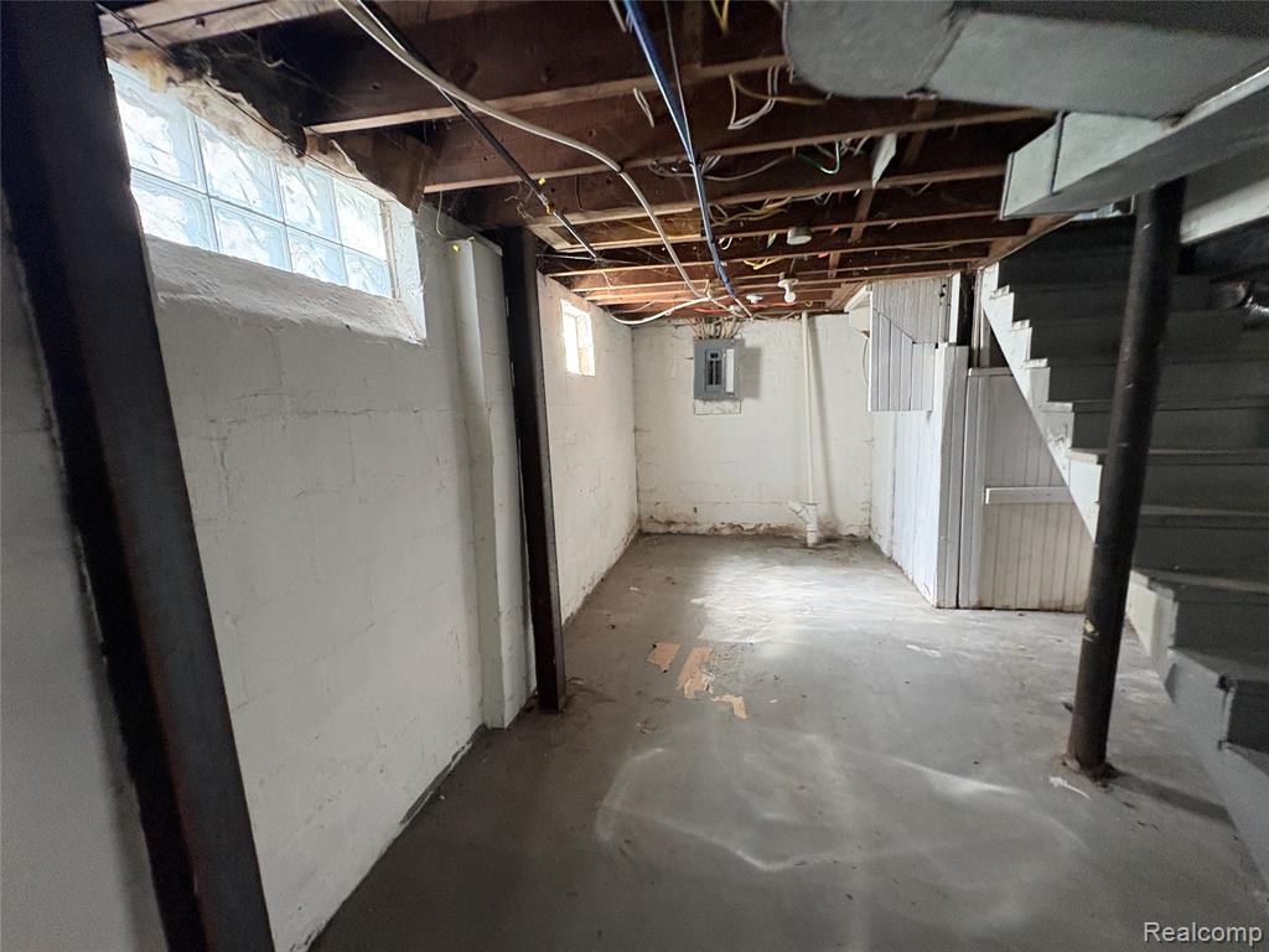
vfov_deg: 85.7
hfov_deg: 102.1
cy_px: 476
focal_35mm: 14
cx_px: 634
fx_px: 513
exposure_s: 1/60
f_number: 2.2
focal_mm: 2.22
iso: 400
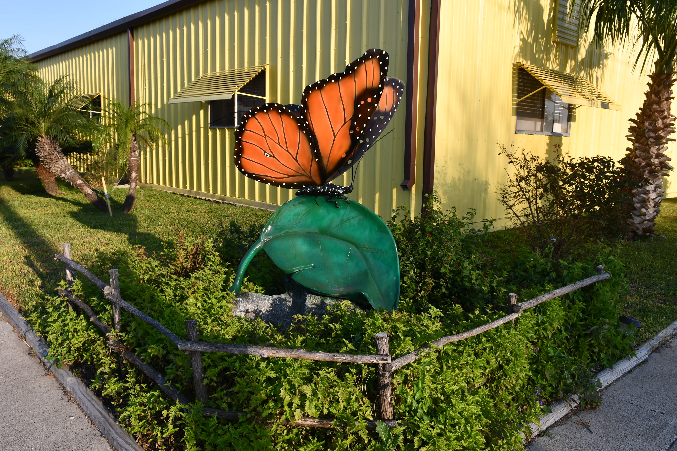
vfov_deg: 47.9
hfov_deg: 67.4
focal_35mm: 27
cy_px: 226
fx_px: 508
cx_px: 338
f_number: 8
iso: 180
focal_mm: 18
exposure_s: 1/250
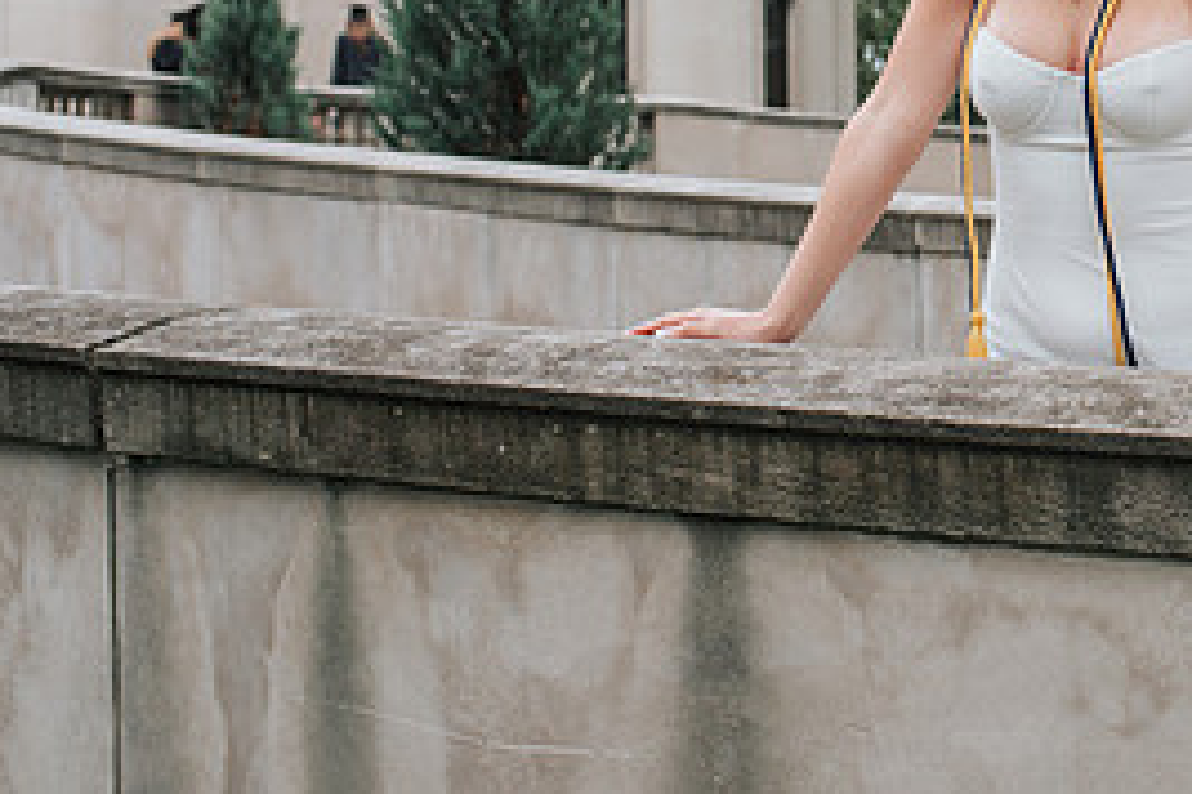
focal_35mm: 76
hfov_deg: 25.6
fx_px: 2516
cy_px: -42
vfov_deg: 17.4
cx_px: 1134
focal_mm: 35
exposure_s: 1/500
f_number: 3.5
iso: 140
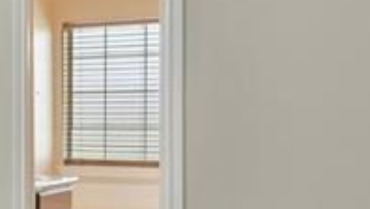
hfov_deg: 20.2
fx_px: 822
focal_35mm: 84
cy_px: 144
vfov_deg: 14.5
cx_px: -245
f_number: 8
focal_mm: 15.5
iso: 200
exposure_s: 1/4
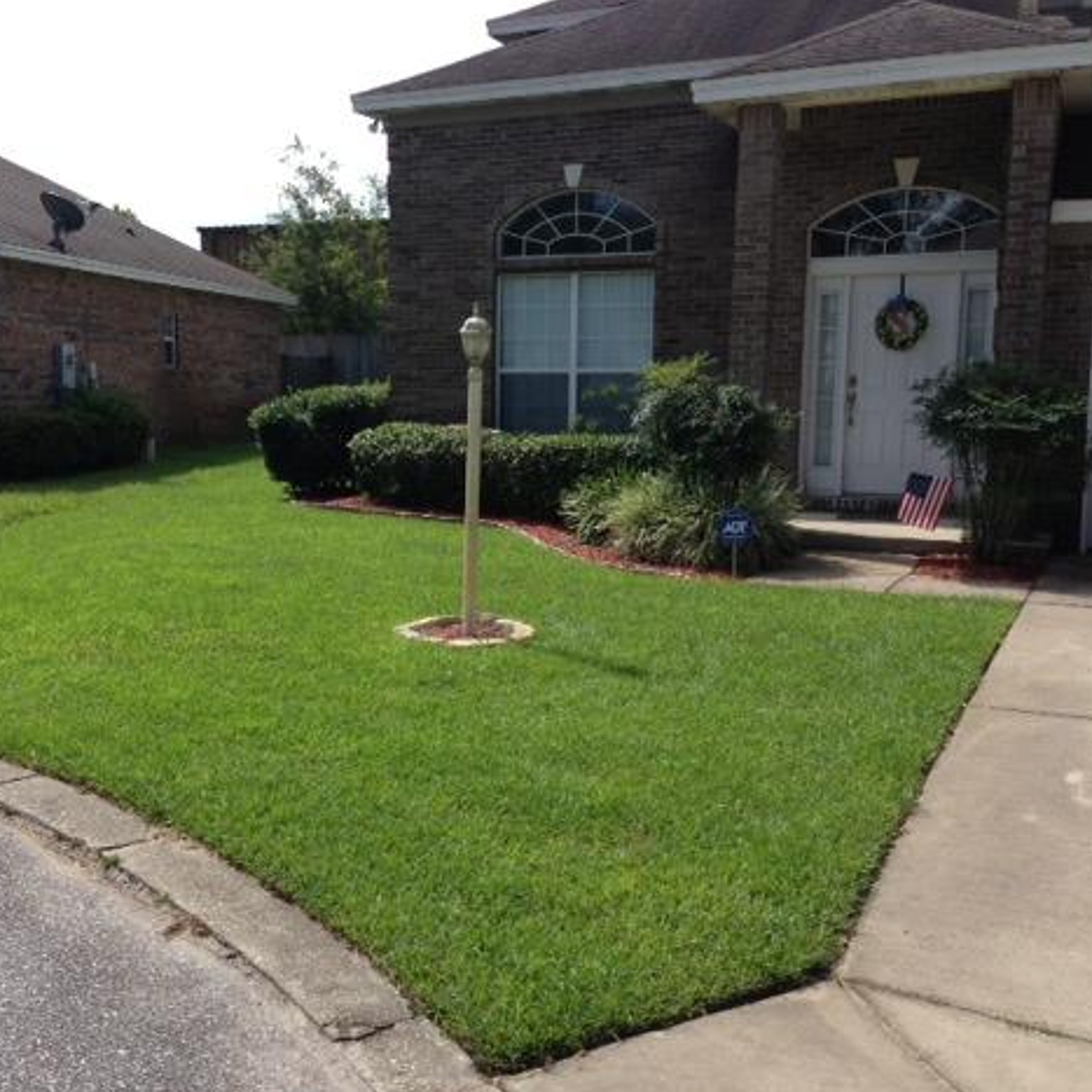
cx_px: 433
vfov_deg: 41.9
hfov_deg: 41.6
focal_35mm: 40
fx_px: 1428
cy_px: 557
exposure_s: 1/1506
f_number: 2.4
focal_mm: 4.13
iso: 50
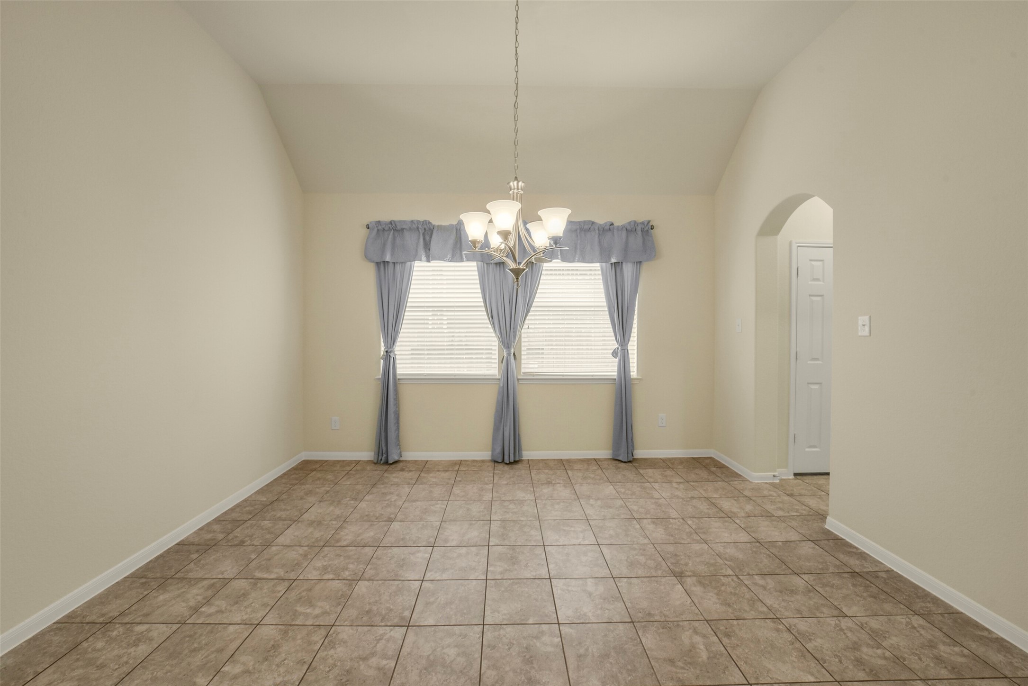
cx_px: 514
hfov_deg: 104.2
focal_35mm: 14
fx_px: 400
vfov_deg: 81.2
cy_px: 343
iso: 500
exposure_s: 1/25
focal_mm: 14
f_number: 11
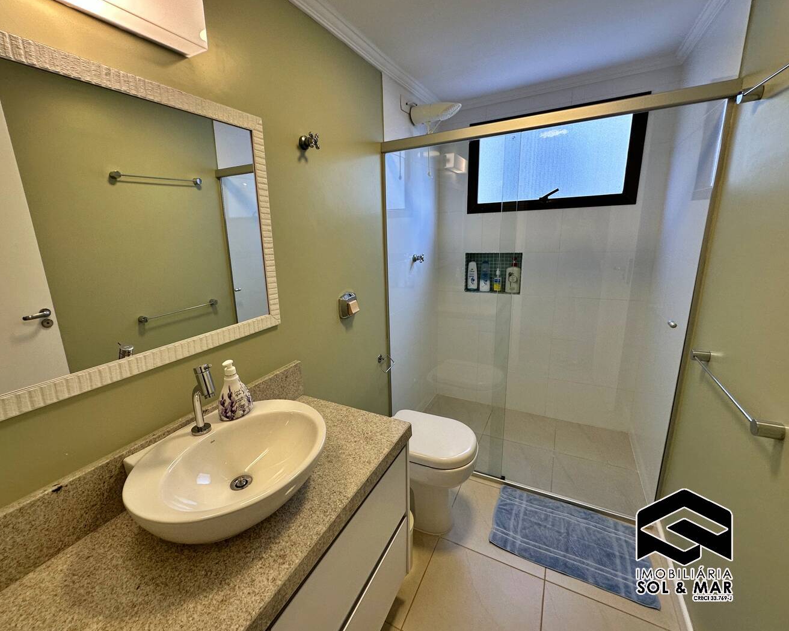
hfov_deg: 96.6
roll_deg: +2.3
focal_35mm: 15
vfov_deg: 84.0
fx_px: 350
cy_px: 313
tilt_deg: -13.7
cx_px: 366
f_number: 2.2
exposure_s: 1/120
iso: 125
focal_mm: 2.22
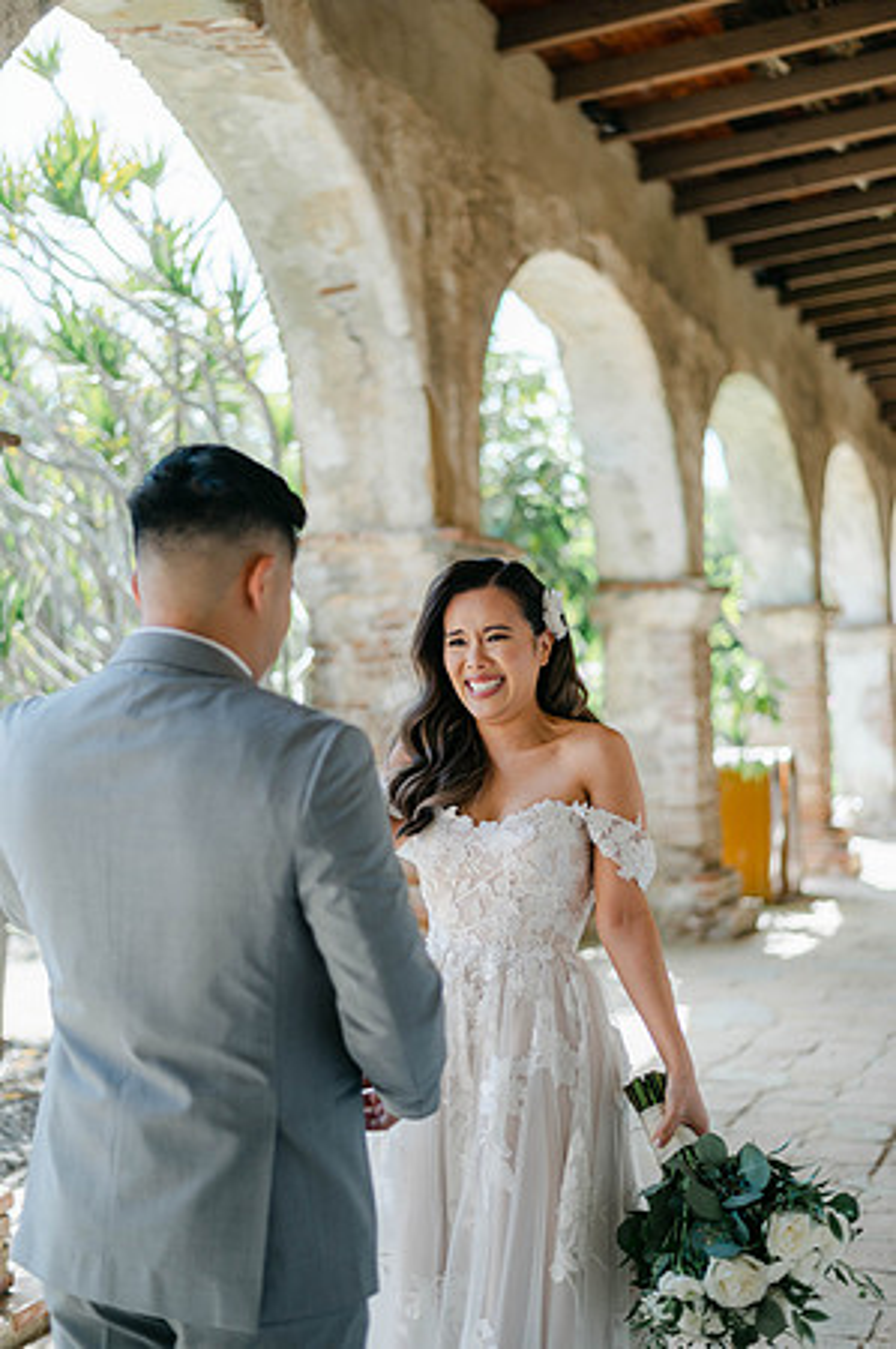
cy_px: 674
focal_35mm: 50
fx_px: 1871
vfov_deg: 39.6
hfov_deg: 26.9
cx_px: 448
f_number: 2
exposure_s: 1/1250
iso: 100
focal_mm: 50
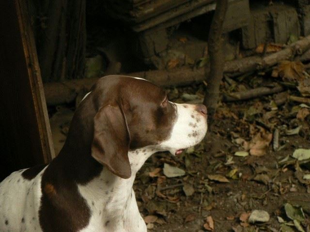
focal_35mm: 104
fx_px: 931
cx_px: 155
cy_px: 116
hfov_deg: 18.9
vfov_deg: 14.2
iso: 200
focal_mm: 17.3
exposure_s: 1/125
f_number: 3.2
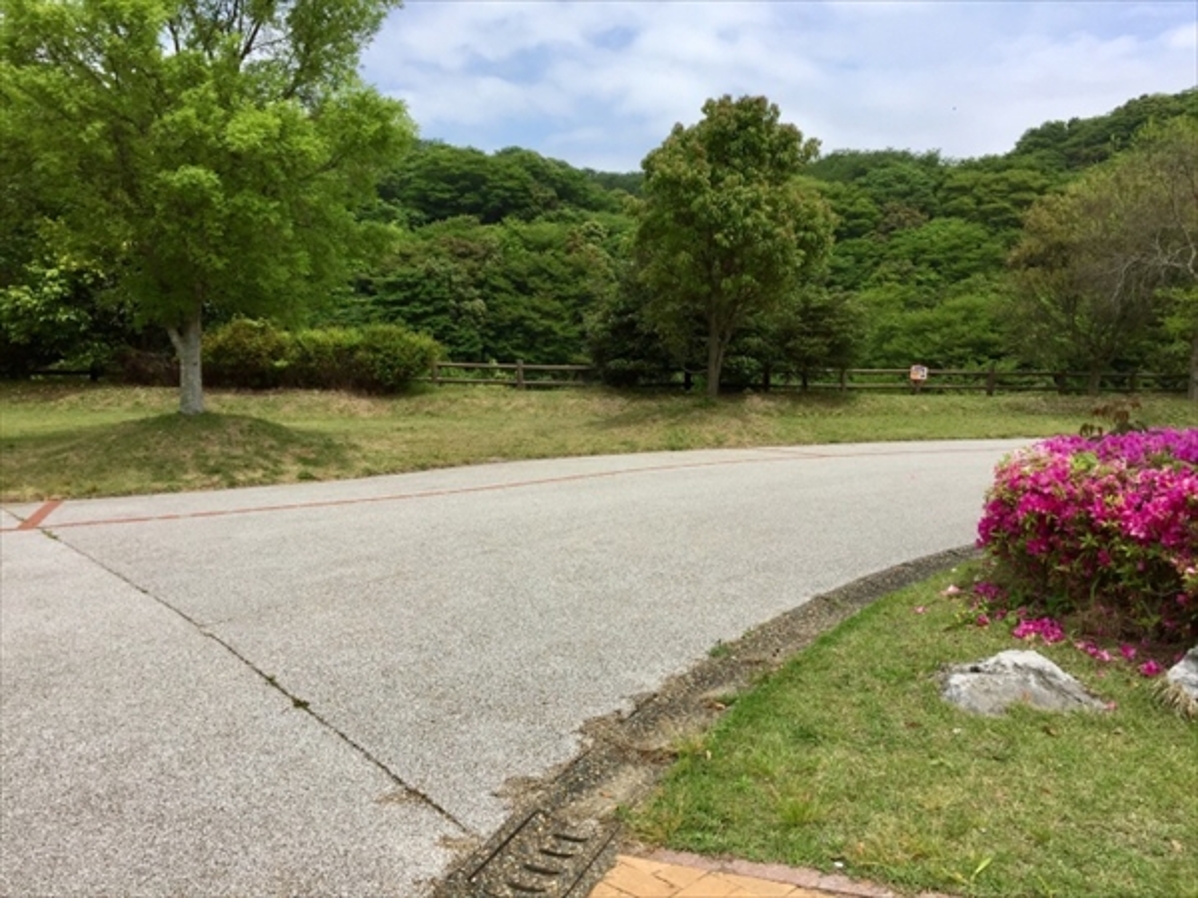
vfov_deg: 48.2
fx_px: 1004
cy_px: 449
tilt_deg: -4.7
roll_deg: -1.5
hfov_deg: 61.7
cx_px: 599
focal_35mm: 29
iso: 32
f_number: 2.2
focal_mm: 4.15
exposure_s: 1/2198
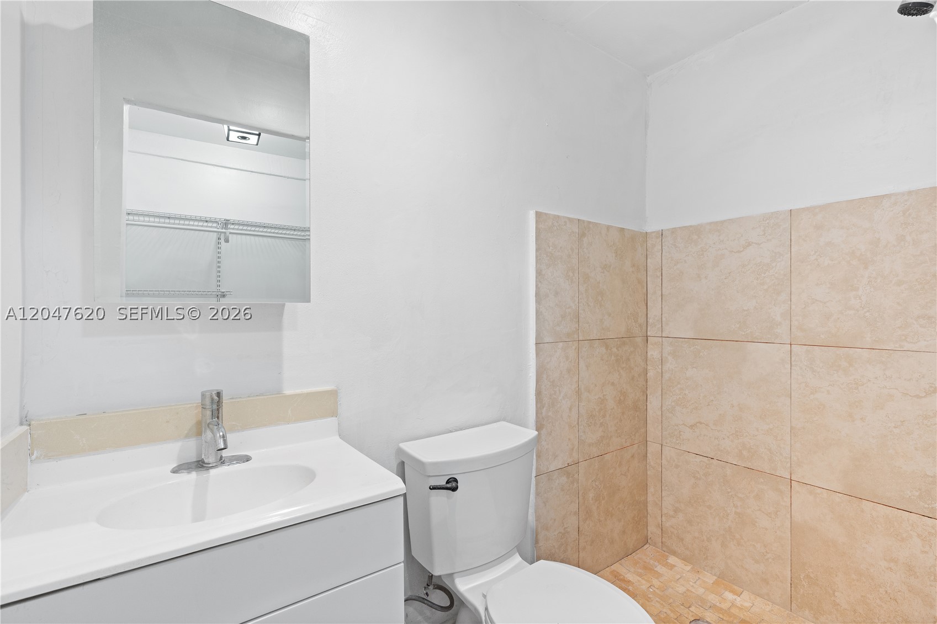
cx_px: 468
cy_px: 312
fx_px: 416
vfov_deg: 73.7
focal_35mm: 16
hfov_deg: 96.7
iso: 500
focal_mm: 16
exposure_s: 1/2
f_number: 11
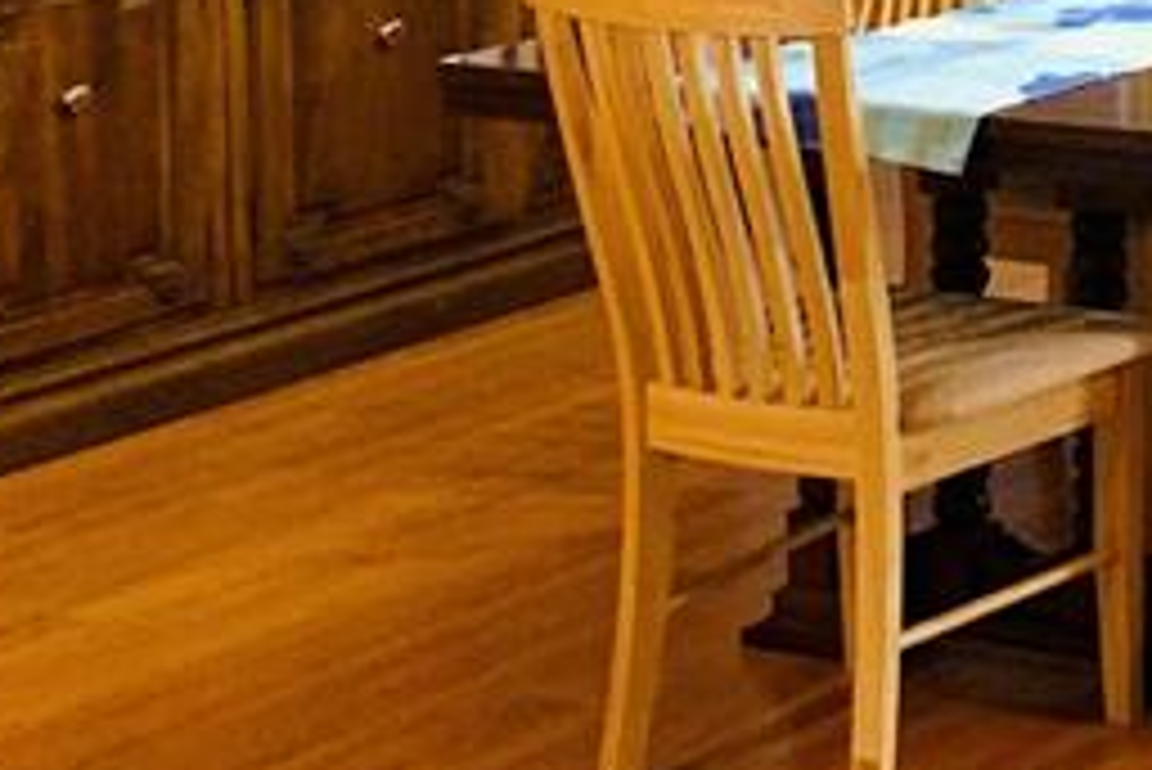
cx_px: 2236
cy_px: -387
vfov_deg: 12.1
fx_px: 3458
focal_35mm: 108
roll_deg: +0.1
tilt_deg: -4.8
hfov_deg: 15.5
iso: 64
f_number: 1.8
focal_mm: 4.25
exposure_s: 1/60
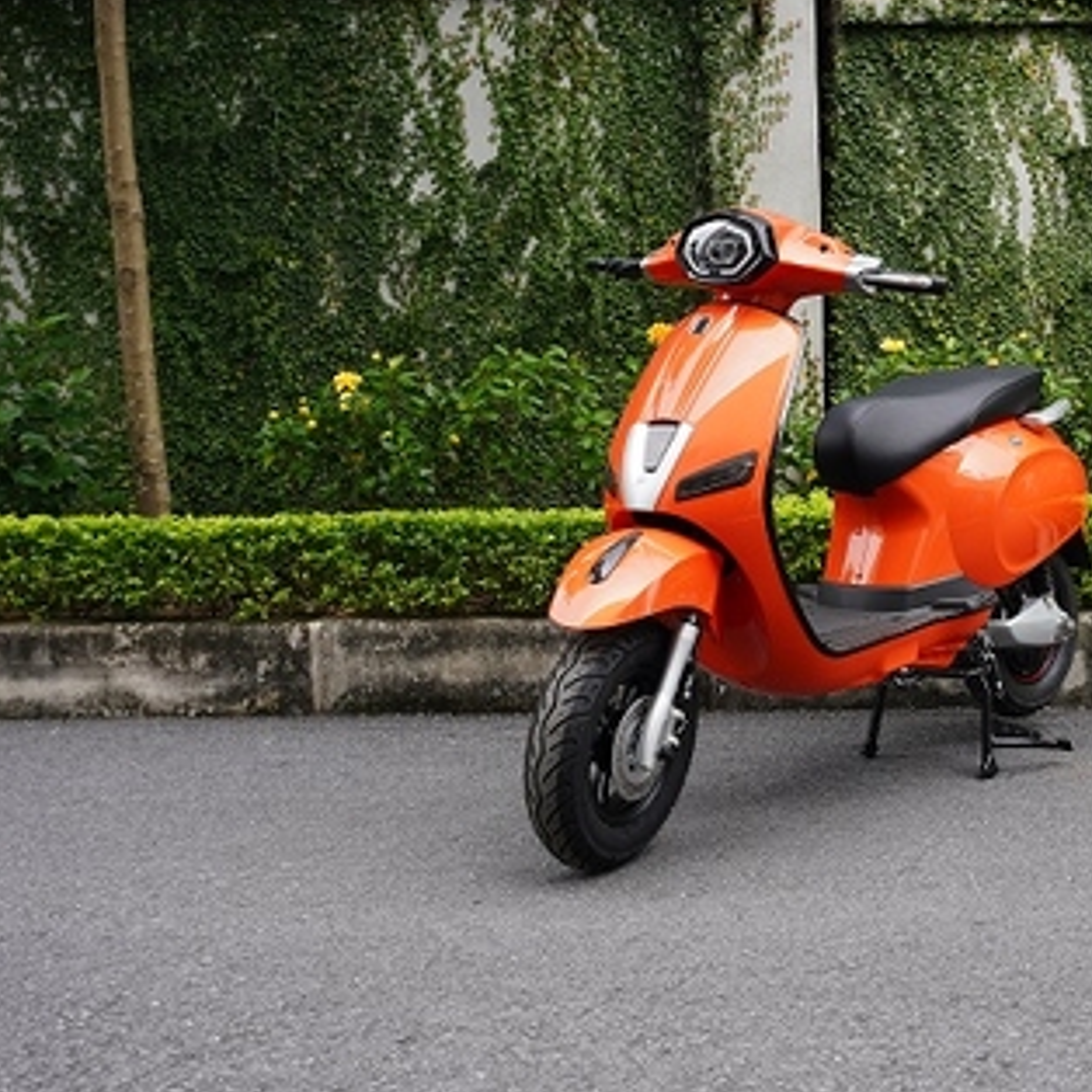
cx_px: 793
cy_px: 543
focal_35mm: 39
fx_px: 1392
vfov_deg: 42.8
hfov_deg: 41.8
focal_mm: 20
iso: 100
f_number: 5
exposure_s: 1/160
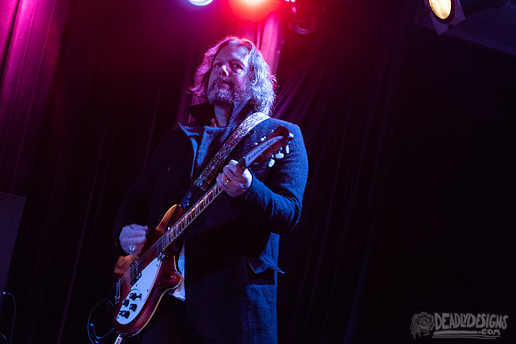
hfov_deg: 28.8
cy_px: 172
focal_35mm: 70
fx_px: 1004
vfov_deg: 19.5
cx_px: 258
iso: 2000
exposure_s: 1/160
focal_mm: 70
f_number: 3.2
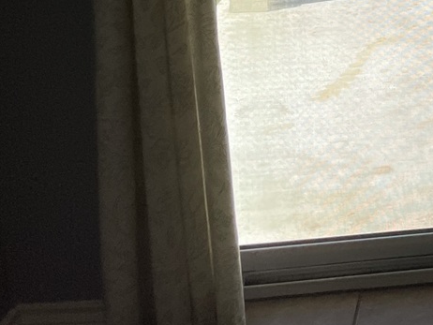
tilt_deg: -11.3
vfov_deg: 16.8
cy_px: -140
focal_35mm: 81
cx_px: 668
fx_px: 1014
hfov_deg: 20.3
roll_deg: +0.1
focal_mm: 4.2
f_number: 1.6
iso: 32
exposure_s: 1/955
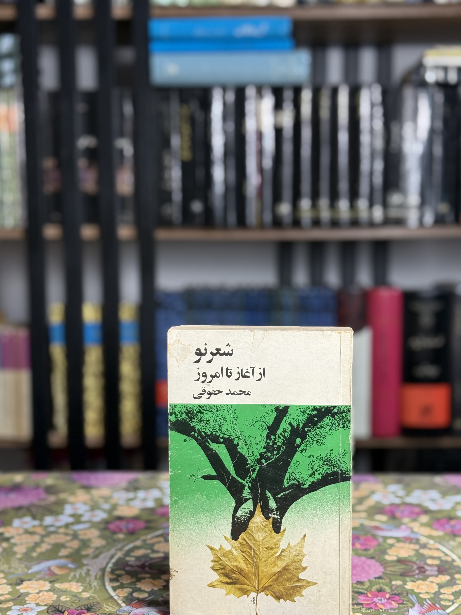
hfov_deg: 27.5
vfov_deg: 36.1
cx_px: 251
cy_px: 334
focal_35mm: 53
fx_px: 941
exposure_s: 1/100
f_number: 1.78
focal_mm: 6.76
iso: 125
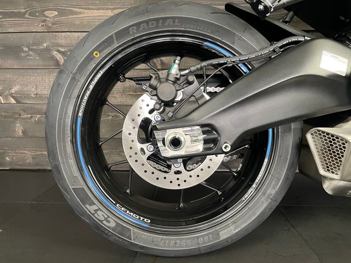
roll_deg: -0.2
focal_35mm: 26
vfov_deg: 53.1
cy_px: 132
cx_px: 176
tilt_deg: -7.5
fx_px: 264
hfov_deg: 67.3
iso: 400
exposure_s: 1/50
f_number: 1.6
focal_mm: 4.2
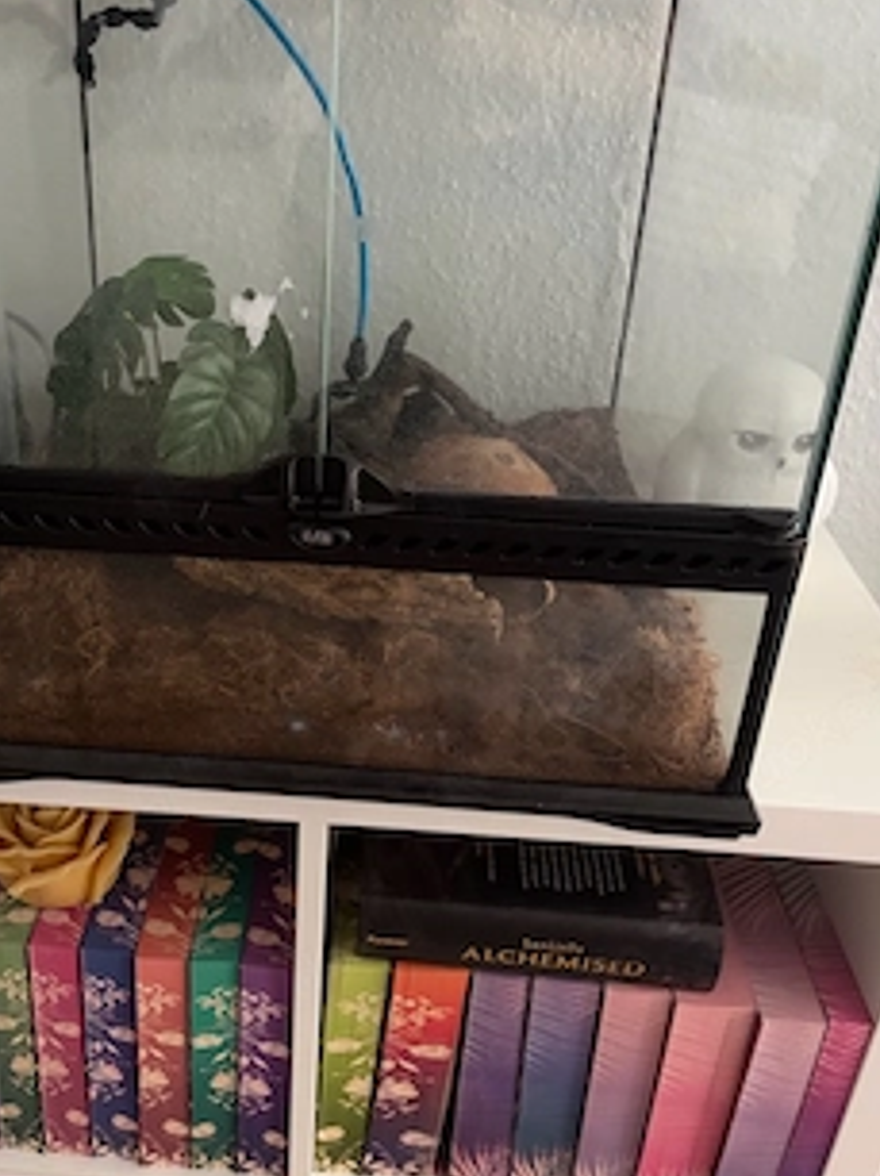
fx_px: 1154
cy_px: 469
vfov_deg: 53.6
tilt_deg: -25.7
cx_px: 323
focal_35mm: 34
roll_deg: -1.7
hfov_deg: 41.4
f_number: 1.6
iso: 640
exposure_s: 1/30
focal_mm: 5.96
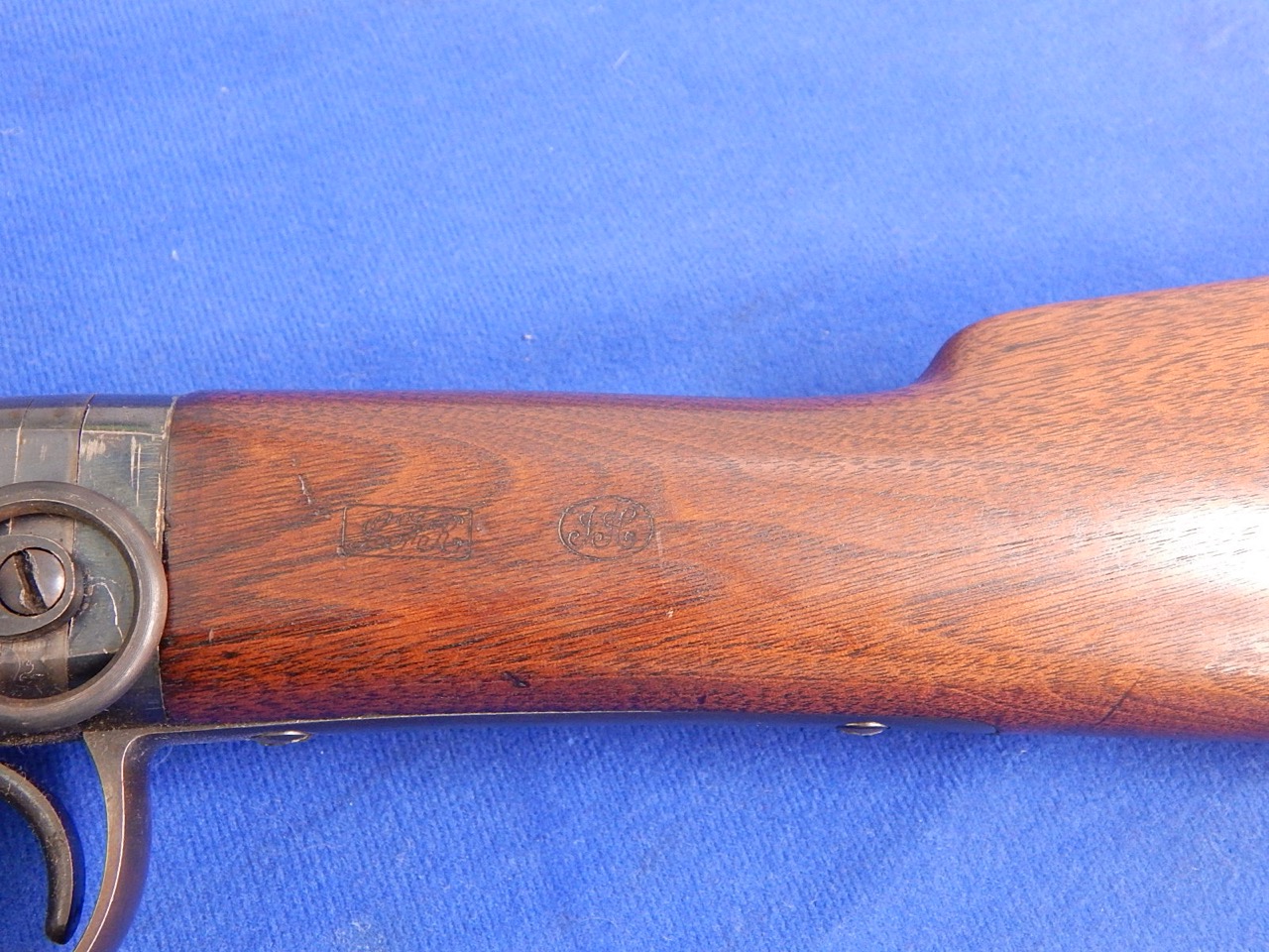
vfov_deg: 37.7
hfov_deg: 49.0
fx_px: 1393
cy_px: 476
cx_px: 634
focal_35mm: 38
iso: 450
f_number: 3.4
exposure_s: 1/8
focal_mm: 6.8
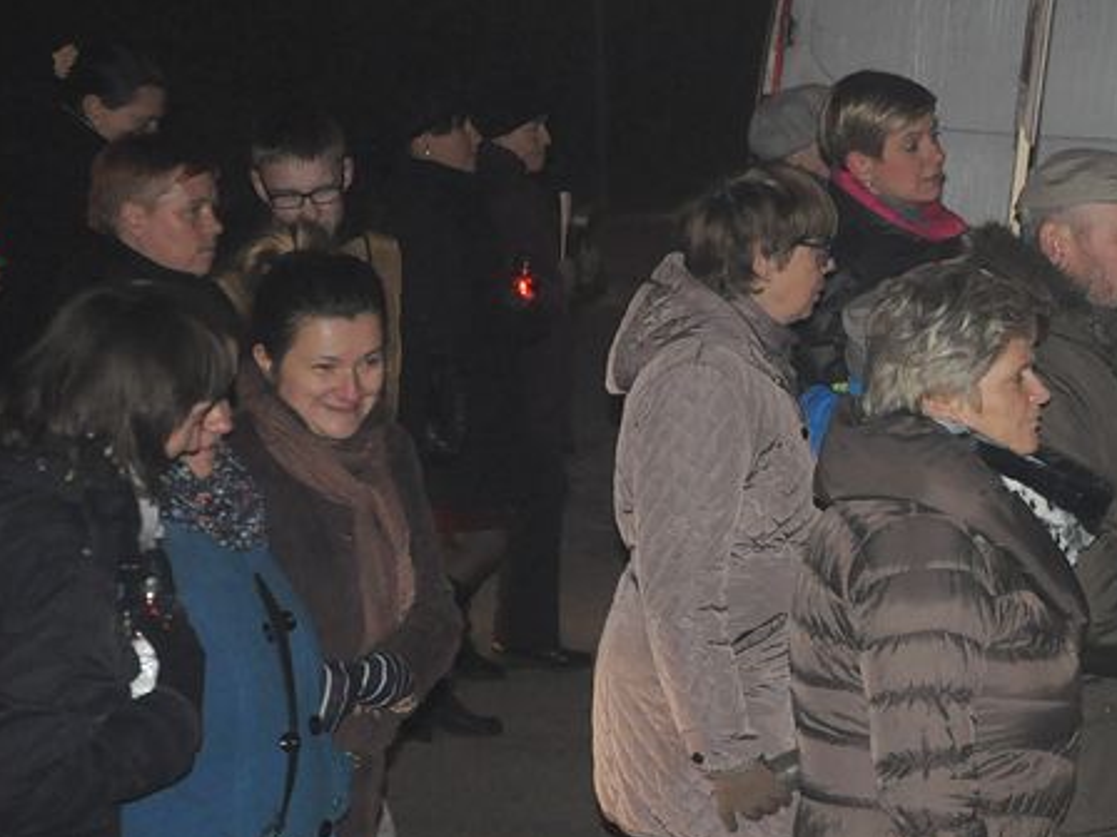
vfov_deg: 12.0
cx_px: 952
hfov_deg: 15.9
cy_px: 579
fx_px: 3966
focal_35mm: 123
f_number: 5
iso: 2000
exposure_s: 1/60
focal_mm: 45
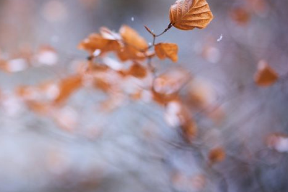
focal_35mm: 164
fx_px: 1312
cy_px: 80
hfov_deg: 12.5
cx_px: 65
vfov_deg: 8.4
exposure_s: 1/160
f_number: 1.8
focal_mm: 85
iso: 200
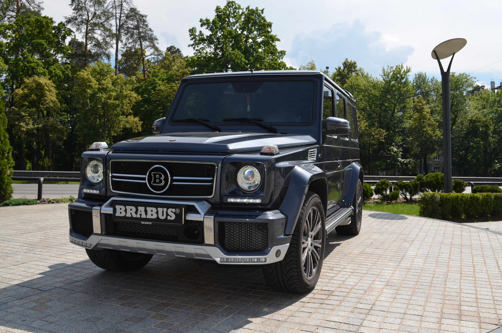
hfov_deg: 57.3
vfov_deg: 39.8
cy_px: 166
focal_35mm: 33
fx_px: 459
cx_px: 251
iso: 100
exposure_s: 1/200
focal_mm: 22
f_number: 10
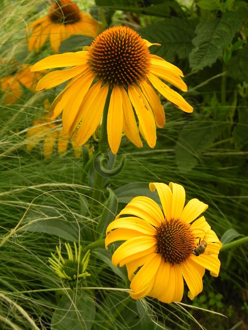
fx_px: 1376
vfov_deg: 13.7
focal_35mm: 144
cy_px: 165
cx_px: 124
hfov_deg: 10.3
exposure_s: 1/400
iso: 160
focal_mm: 25.7
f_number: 5
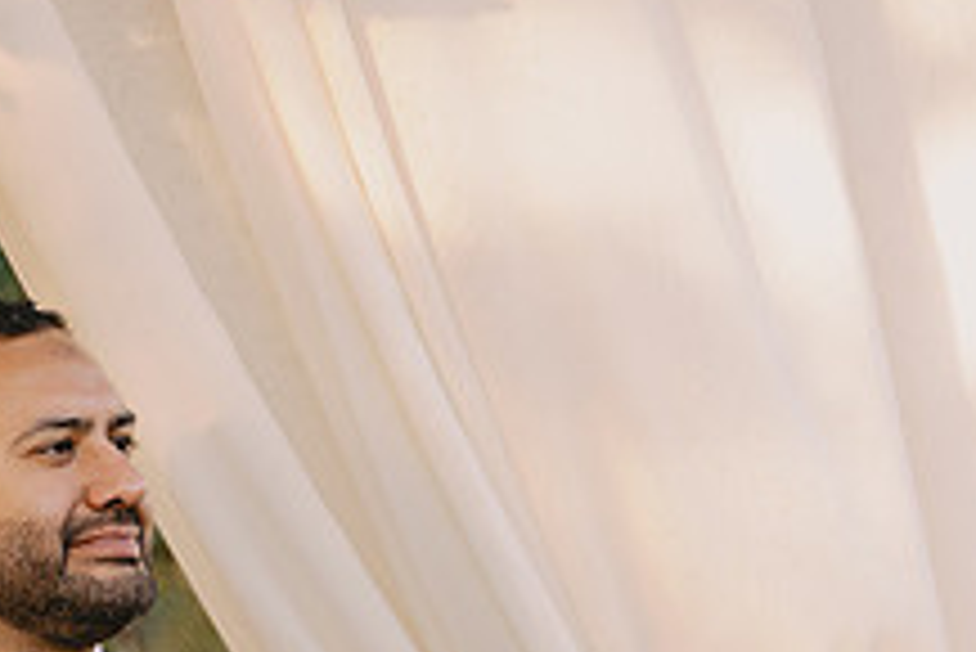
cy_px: 616
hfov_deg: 3.9
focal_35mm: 534
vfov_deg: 2.6
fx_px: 14486
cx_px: 472
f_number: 3.5
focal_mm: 159
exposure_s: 1/320
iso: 800
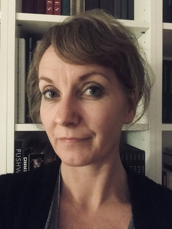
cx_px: 86
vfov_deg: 56.8
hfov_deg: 44.2
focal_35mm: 32
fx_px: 212
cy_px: 114
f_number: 2.2
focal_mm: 2.87
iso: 1600
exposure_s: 1/17
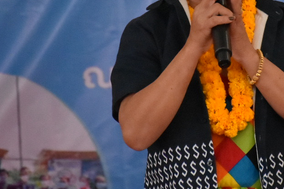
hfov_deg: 4.7
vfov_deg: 3.2
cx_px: 223
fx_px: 3439
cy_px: 3
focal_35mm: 436
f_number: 5.6
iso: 4000
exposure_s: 1/500
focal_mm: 112
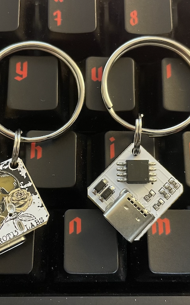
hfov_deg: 34.4
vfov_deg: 52.8
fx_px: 307
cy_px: 153
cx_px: 82
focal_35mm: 37
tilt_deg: -77.5
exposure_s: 1/30
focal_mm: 4.2
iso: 800
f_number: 1.6
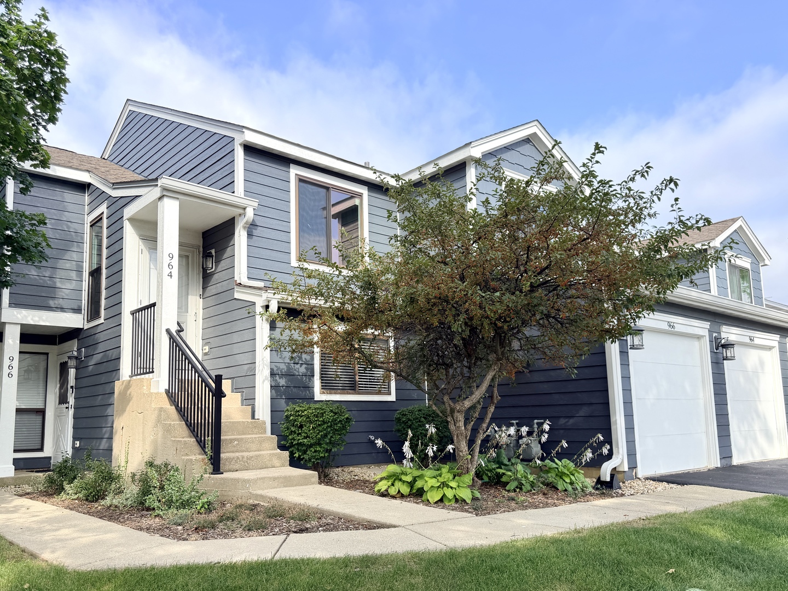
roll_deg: -0.1
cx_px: 394
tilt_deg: +7.2
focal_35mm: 24
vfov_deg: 56.8
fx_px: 546
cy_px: 296
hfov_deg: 71.6
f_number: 1.78
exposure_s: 1/2053
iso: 80
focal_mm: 6.76
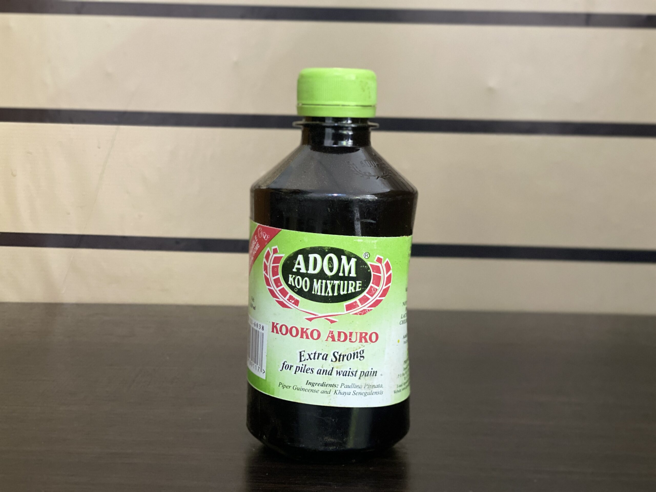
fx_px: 985
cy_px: 246
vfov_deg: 28.0
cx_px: 328
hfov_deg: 36.8
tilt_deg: -5.9
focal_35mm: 52
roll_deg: -0.2
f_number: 2
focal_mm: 6
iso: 320
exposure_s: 1/40
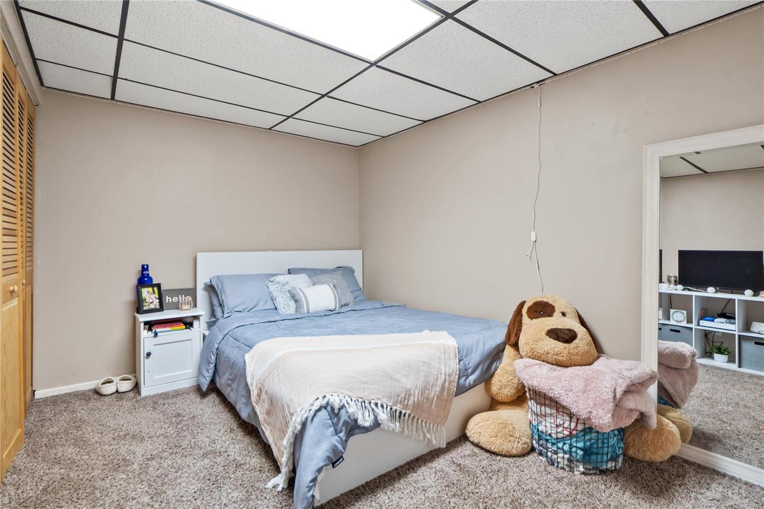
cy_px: 254
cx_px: 382
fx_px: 382
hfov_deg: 90.0
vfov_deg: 67.4
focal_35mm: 18
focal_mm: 9
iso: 400
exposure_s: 1/2
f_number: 8
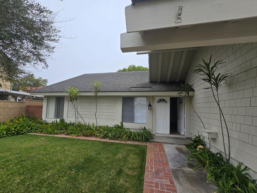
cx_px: 124
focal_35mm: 14
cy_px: 103
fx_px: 104
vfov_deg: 85.5
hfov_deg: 102.0
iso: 50
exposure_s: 1/1328
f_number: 2.2
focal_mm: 2.2
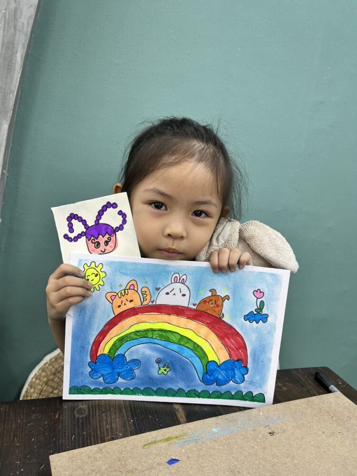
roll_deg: -5.8
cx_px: 178
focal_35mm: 26
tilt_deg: -11.1
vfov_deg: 67.3
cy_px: 238
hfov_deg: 53.1
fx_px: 358
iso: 50
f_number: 1.6
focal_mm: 5.1
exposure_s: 1/100
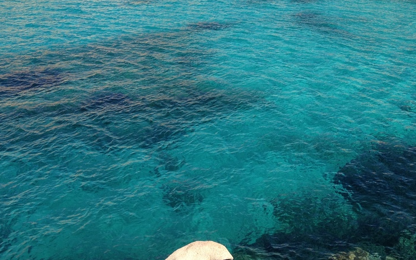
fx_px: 691
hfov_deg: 32.8
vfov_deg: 21.0
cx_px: 318
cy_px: 46
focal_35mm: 61
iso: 64
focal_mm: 4.28
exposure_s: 1/1727
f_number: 2.4
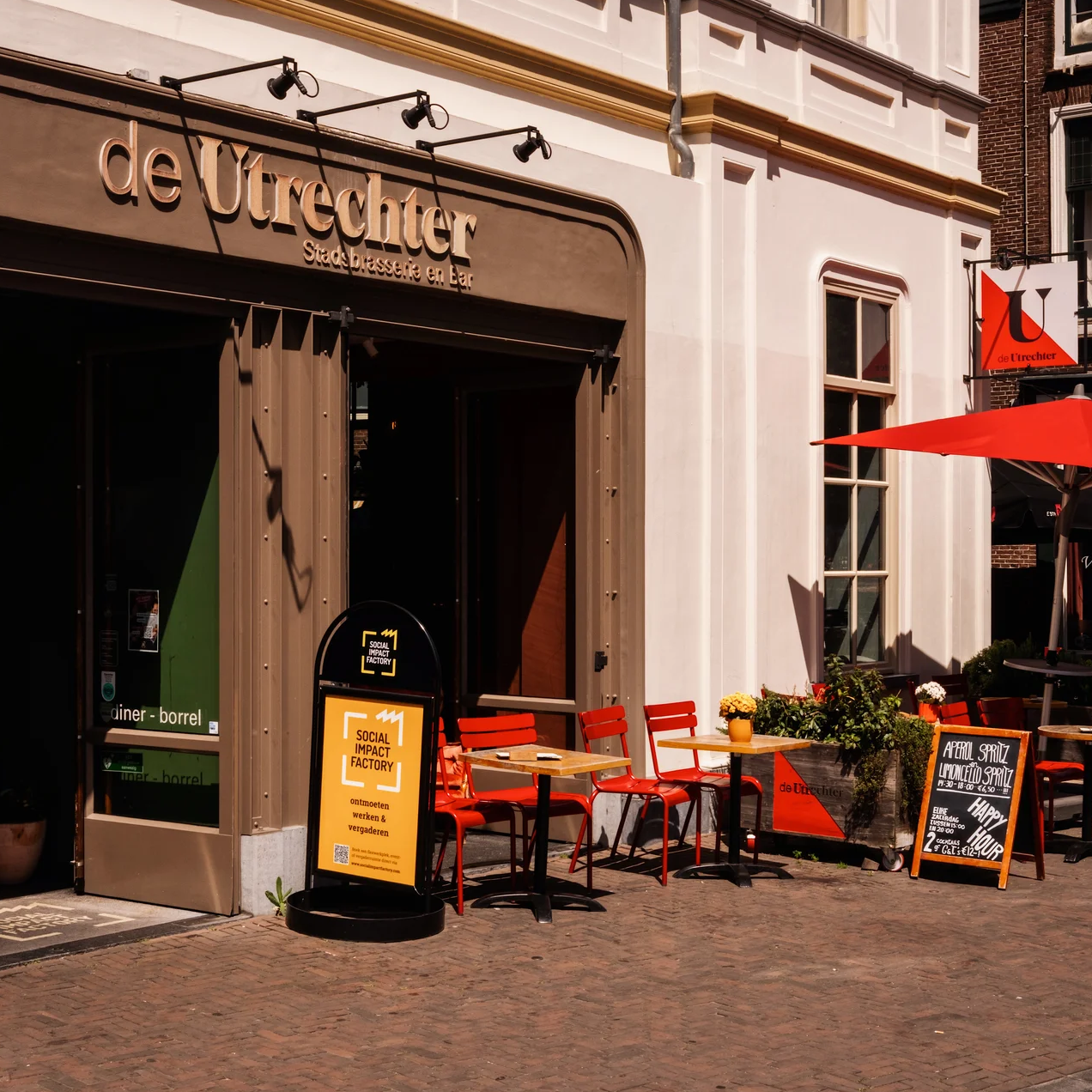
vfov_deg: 32.2
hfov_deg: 32.2
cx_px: 517
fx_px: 1892
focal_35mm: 53
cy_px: 550
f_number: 16
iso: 200
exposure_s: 1/125
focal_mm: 27
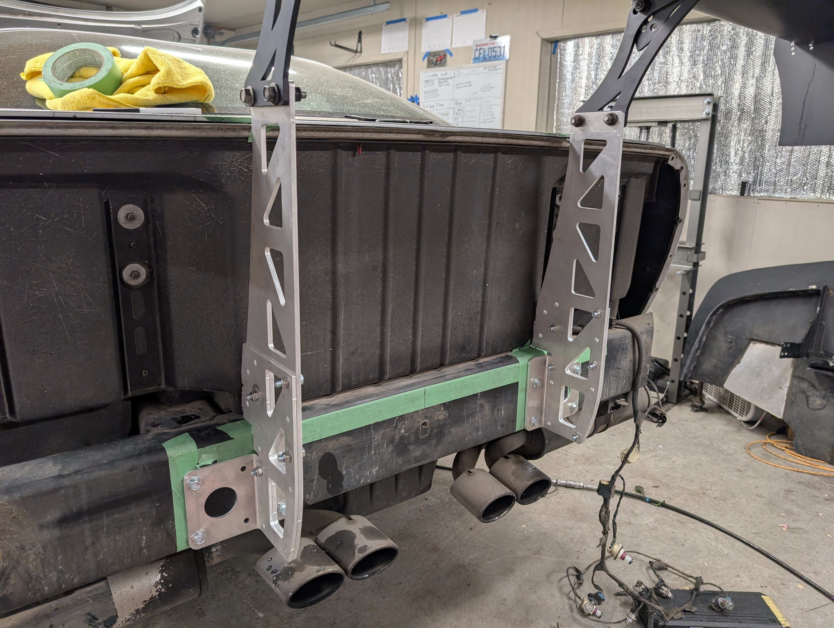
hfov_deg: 71.5
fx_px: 579
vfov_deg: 56.9
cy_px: 314
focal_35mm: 24
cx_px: 417
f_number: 1.68
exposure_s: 1/60
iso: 103
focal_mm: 6.9
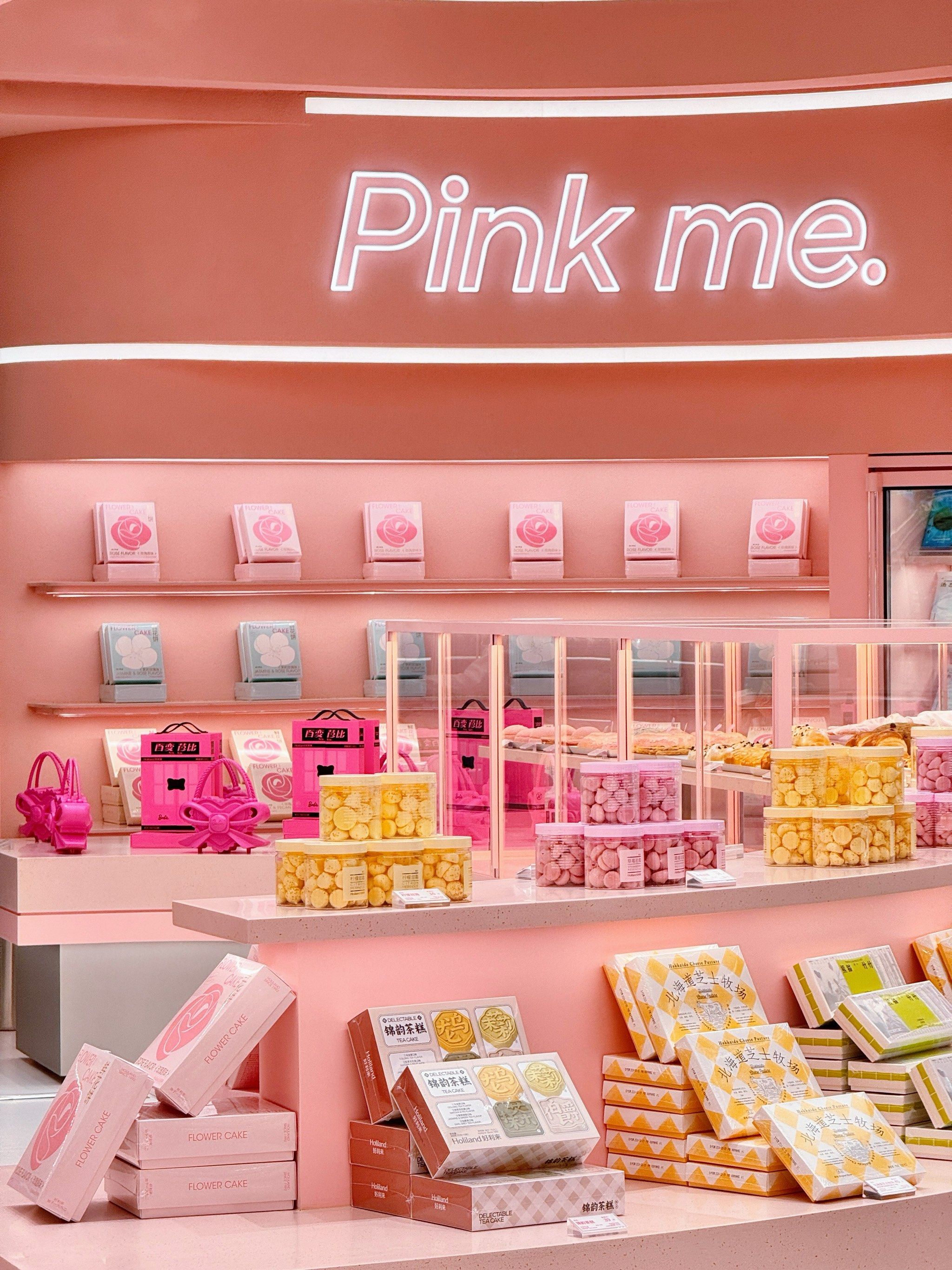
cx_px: 476
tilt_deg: -1.1
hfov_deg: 12.3
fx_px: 4400
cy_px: 635
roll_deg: +0.1
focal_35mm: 120
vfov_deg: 16.4
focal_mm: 15.66
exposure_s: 1/191
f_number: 2.8
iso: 50
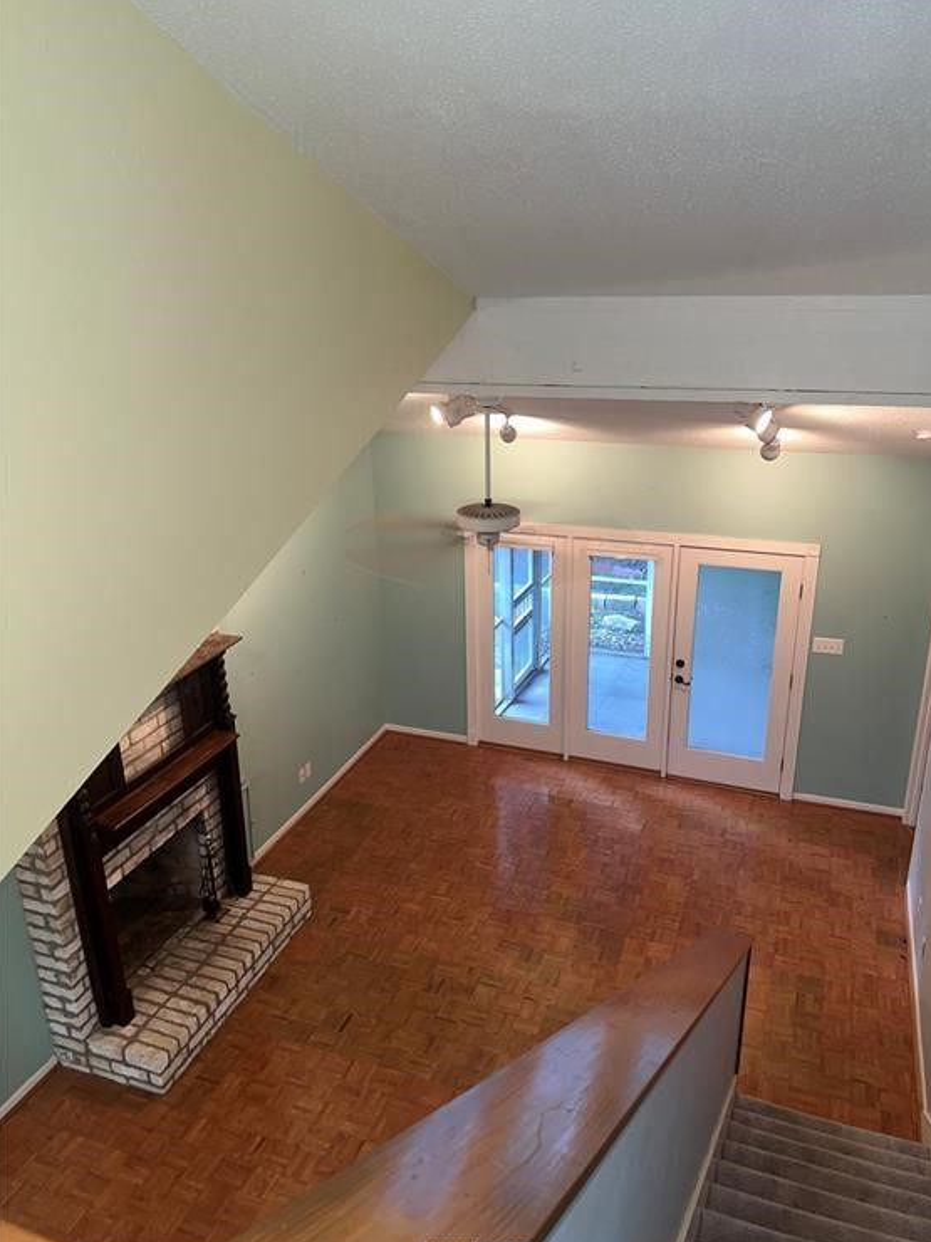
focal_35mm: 27
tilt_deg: -20.9
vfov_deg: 65.3
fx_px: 968
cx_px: 480
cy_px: 616
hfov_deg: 51.3
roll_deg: +1.5
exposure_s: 1/22
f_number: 1.5
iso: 50
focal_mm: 5.7
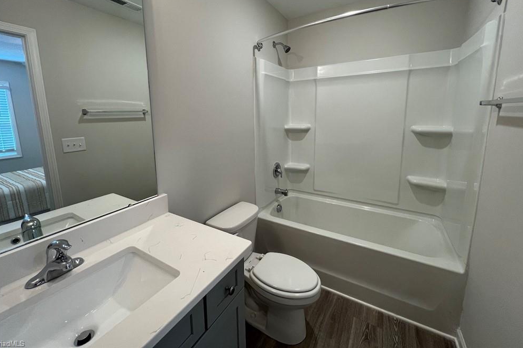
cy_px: 146
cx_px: 257
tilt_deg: -9.4
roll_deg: +0.5
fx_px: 203
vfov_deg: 80.6
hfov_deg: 104.3
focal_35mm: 14
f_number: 1.8
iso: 125
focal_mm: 1.57
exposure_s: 1/120
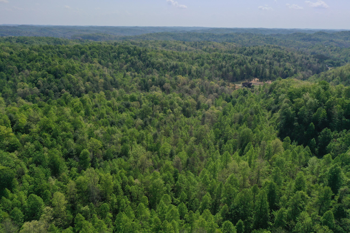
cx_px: 175
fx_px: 272
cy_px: 116
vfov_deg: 46.4
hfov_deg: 65.5
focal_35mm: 28
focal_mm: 10.26
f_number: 5
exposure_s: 1/320
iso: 100
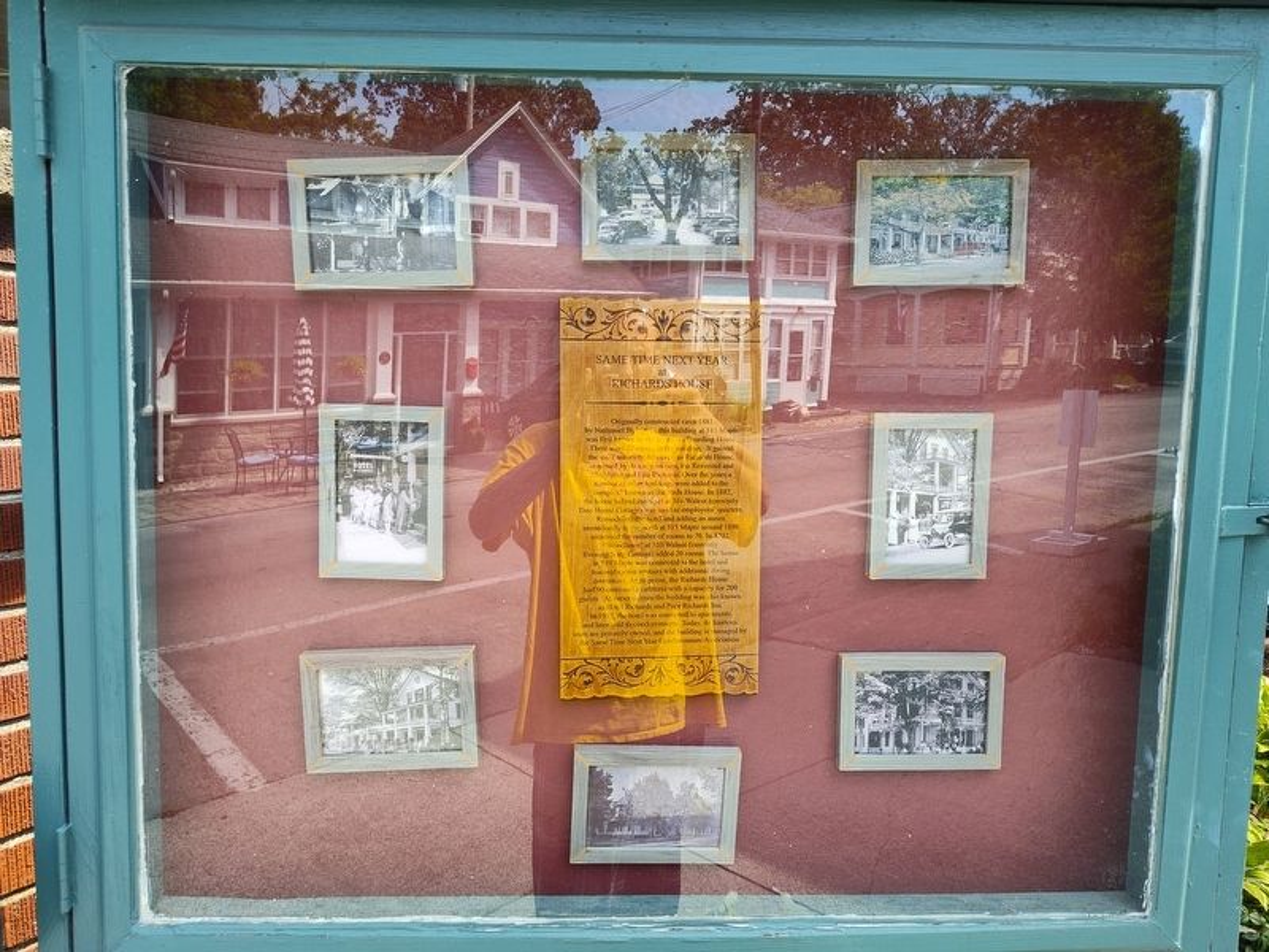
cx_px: 634
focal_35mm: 23
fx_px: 843
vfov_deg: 58.9
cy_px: 476
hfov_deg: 73.9
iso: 100
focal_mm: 5.56
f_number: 1.8
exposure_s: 1/214
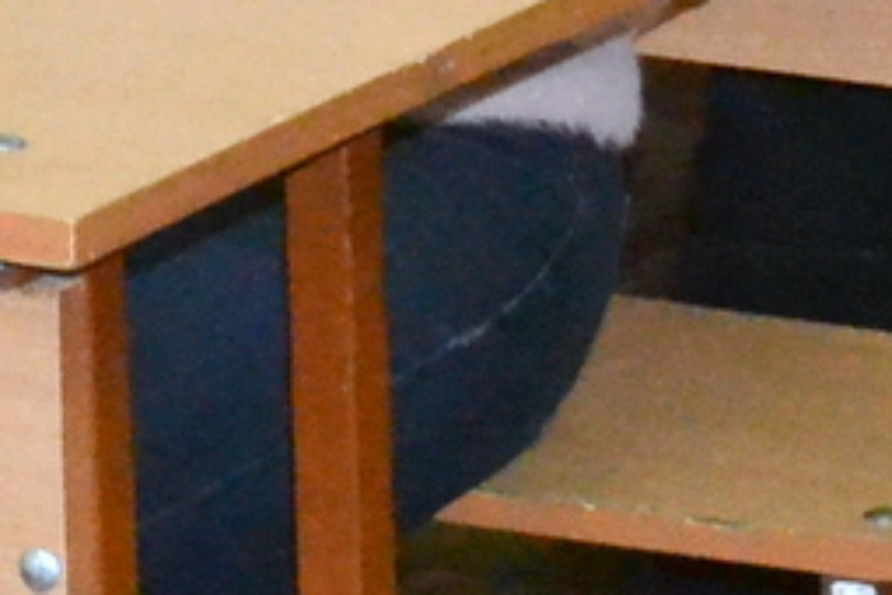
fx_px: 6987
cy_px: -1157
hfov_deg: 7.0
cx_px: -1028
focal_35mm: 282
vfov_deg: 4.7
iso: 3200
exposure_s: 1/160
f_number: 6.3
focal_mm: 30
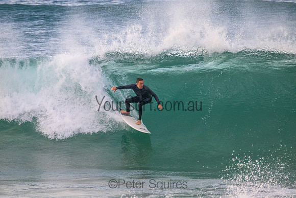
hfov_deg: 2.3
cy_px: 88
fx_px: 7399
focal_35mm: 900
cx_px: 130
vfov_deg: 1.5
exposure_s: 1/1600
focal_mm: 800
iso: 4500
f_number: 11
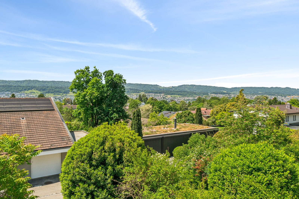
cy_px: 100
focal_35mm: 27
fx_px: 224
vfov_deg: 47.9
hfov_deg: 67.4
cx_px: 150
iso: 250
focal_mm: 18
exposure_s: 1/125
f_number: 10
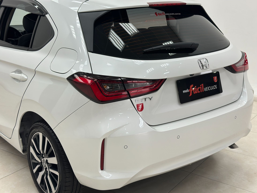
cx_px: 128
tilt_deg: -15.6
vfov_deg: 30.3
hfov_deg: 39.7
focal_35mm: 48
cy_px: 96
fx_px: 356
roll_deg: -0.2
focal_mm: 6.86
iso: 80
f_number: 1.78
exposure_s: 1/120
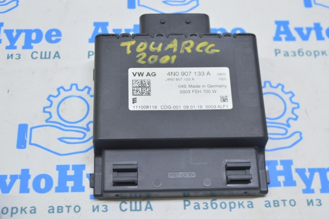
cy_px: 110
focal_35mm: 60
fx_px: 548
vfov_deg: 22.6
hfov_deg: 33.4
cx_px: 164
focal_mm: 40
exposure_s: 1/20
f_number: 5.6
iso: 400
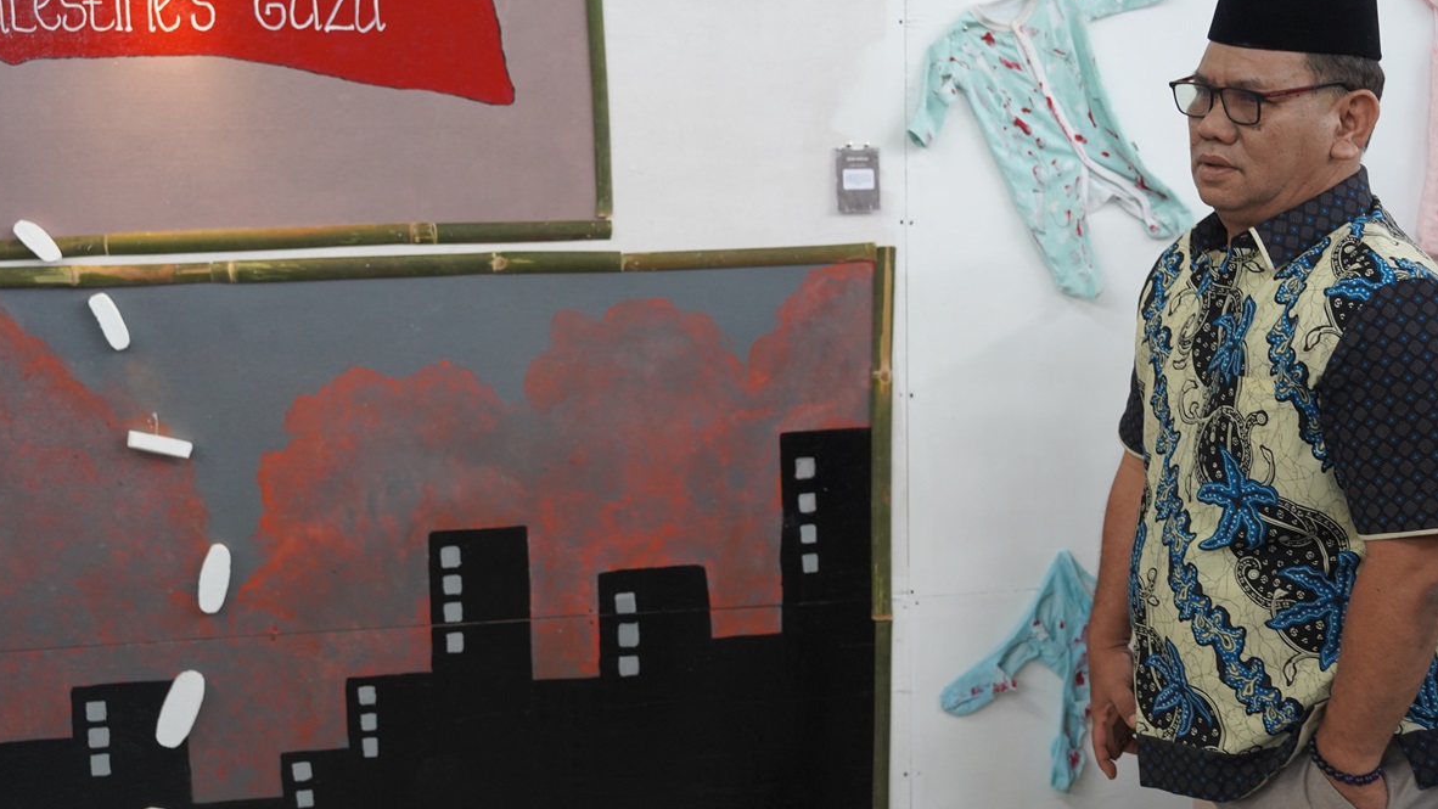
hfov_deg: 41.3
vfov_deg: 23.9
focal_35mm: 50
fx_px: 1907
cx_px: 715
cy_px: 361
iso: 1600
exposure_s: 1/160
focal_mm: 47
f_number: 5.6
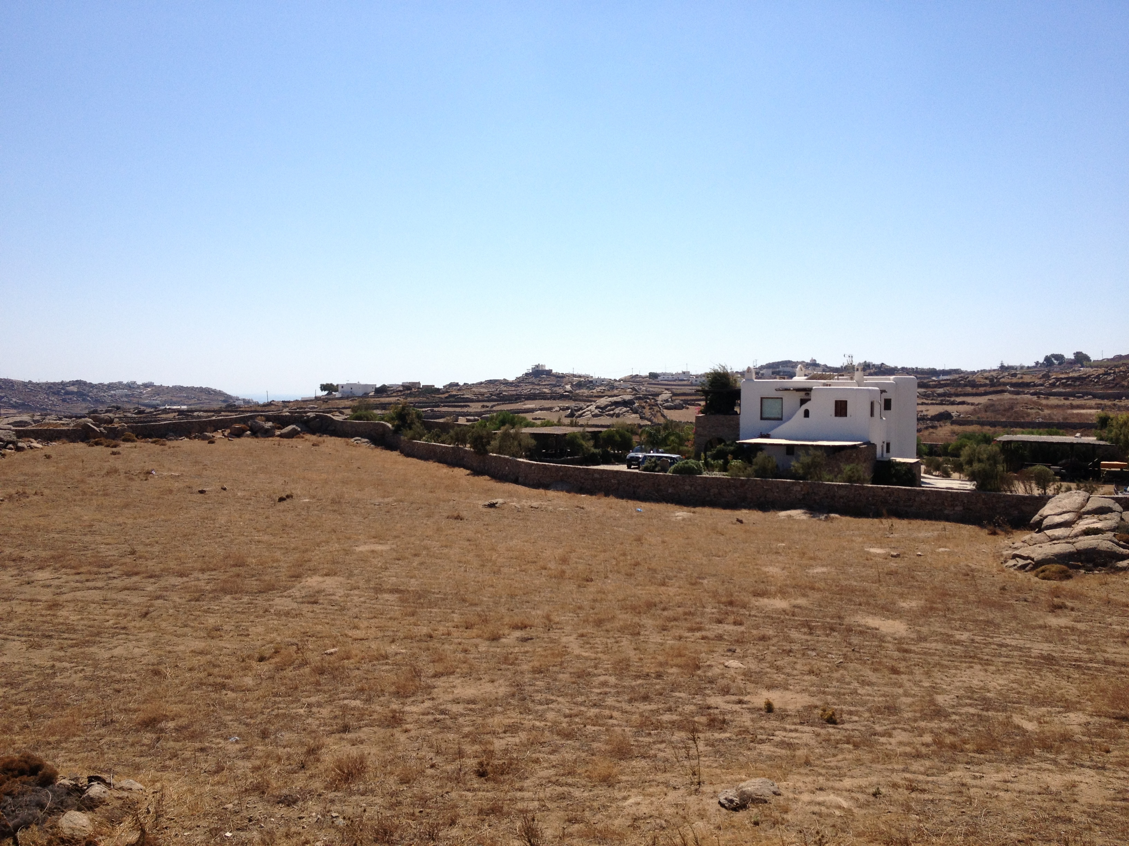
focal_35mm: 35
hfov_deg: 52.6
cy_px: 423
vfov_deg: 40.7
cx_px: 564
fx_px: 1142
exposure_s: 1/2632
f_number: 2.4
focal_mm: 4.28
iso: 50
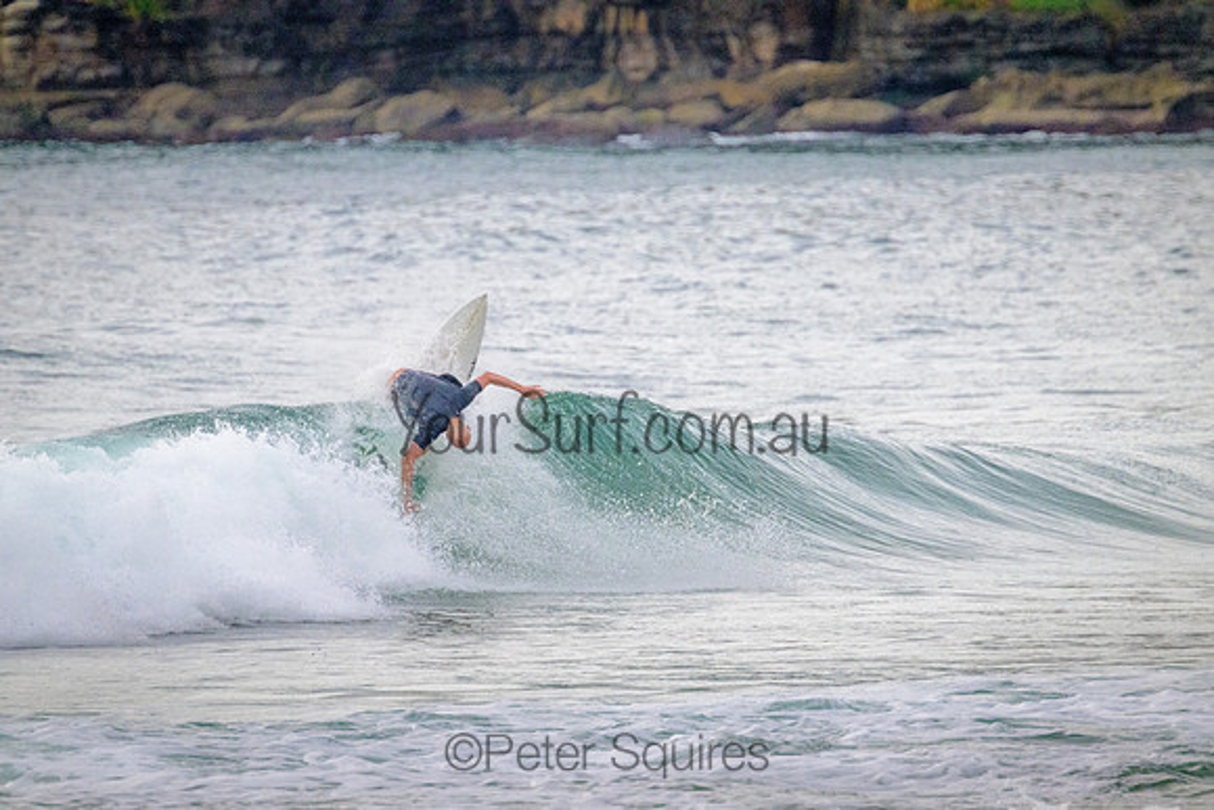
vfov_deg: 1.7
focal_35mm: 800
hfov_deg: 2.6
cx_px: 607
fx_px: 26983
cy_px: 405
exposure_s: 1/2000
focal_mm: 800
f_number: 11
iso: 2800
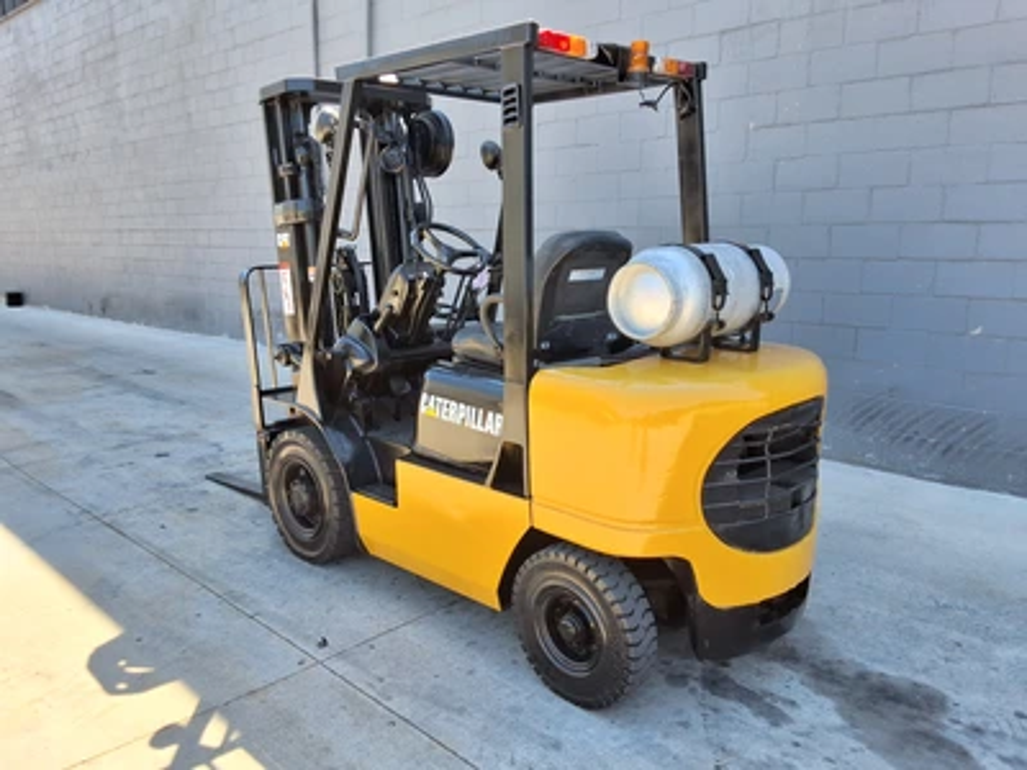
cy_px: 385
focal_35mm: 28
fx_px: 831
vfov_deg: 49.7
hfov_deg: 63.4
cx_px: 514
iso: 32
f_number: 1.9
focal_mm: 2.91
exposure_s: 1/536
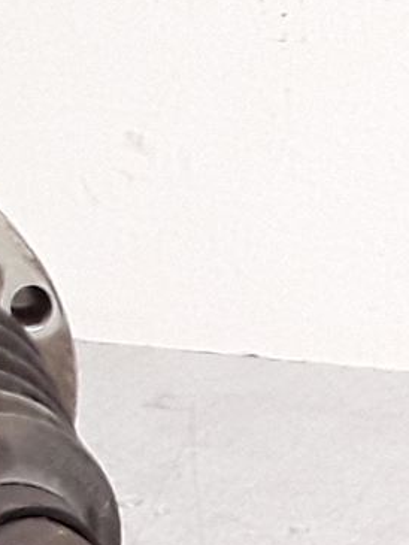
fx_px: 2472
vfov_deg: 11.3
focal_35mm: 157
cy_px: 1114
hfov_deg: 9.3
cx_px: 481
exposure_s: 1/100
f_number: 1.9
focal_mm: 2.91
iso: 100
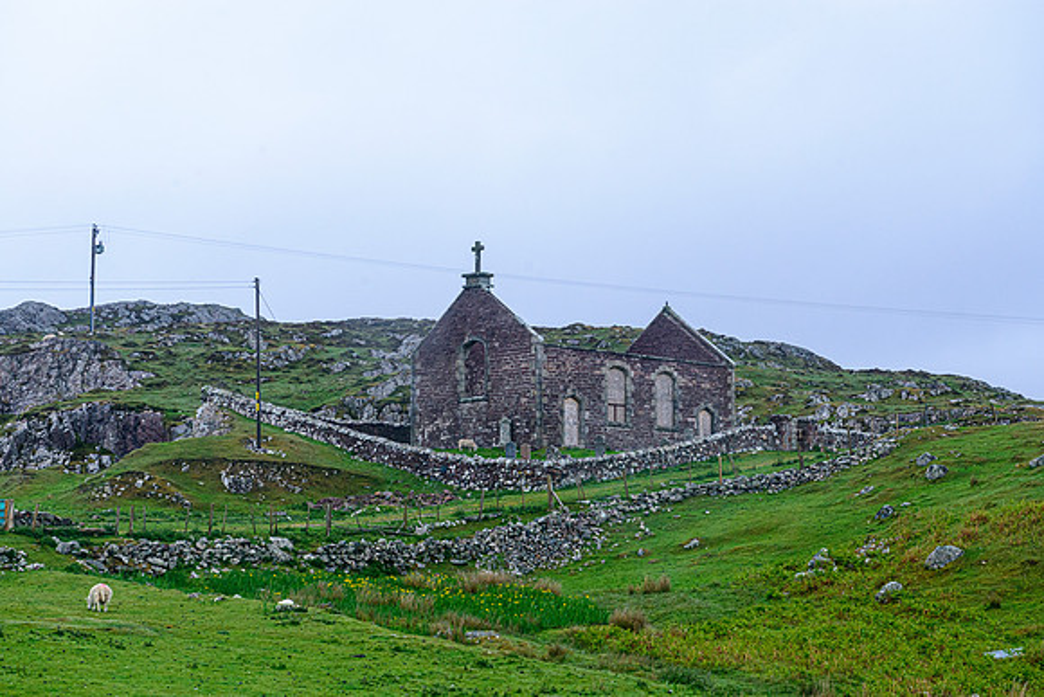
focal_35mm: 70
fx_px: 2030
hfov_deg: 28.8
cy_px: 348
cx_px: 522
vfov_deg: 19.5
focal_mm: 70
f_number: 8
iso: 800
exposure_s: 1/80
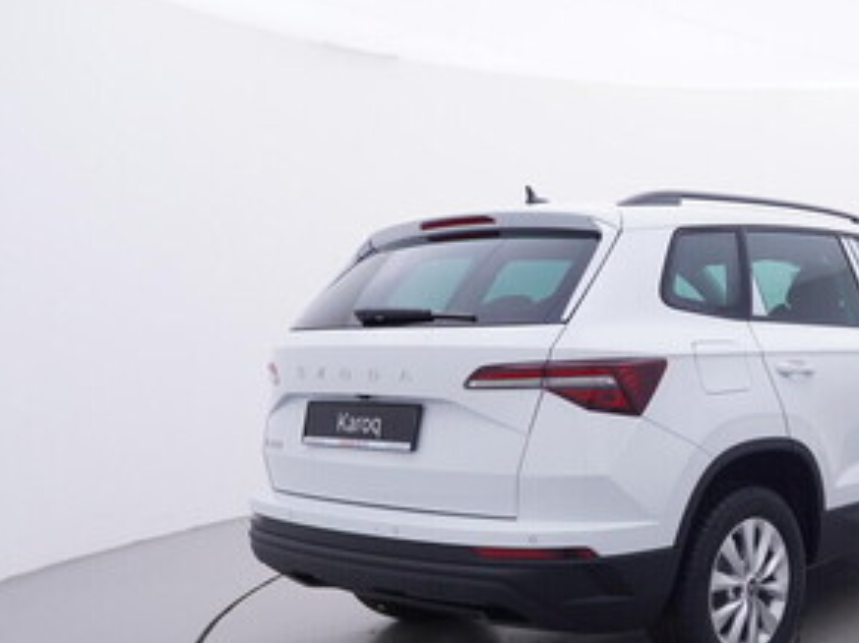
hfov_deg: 41.4
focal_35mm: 41
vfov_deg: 34.8
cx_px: 807
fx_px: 1015
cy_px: 432
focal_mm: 15
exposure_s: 1/80
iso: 200
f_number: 5
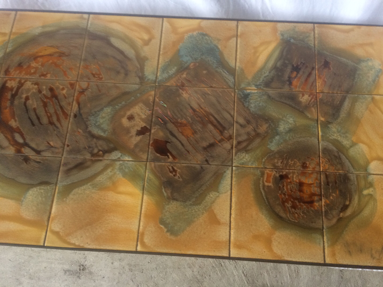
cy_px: 144
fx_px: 321
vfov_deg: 48.2
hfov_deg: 61.7
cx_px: 192
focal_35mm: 29
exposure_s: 1/33
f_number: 2.2
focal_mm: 4.15
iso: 80
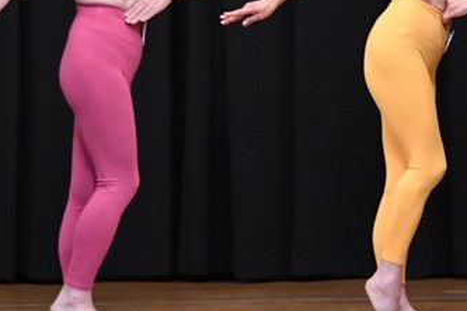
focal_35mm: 505
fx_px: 6550
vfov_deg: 2.7
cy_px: 39
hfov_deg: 4.1
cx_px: 426
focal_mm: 145
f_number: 5.6
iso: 6400
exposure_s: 1/400
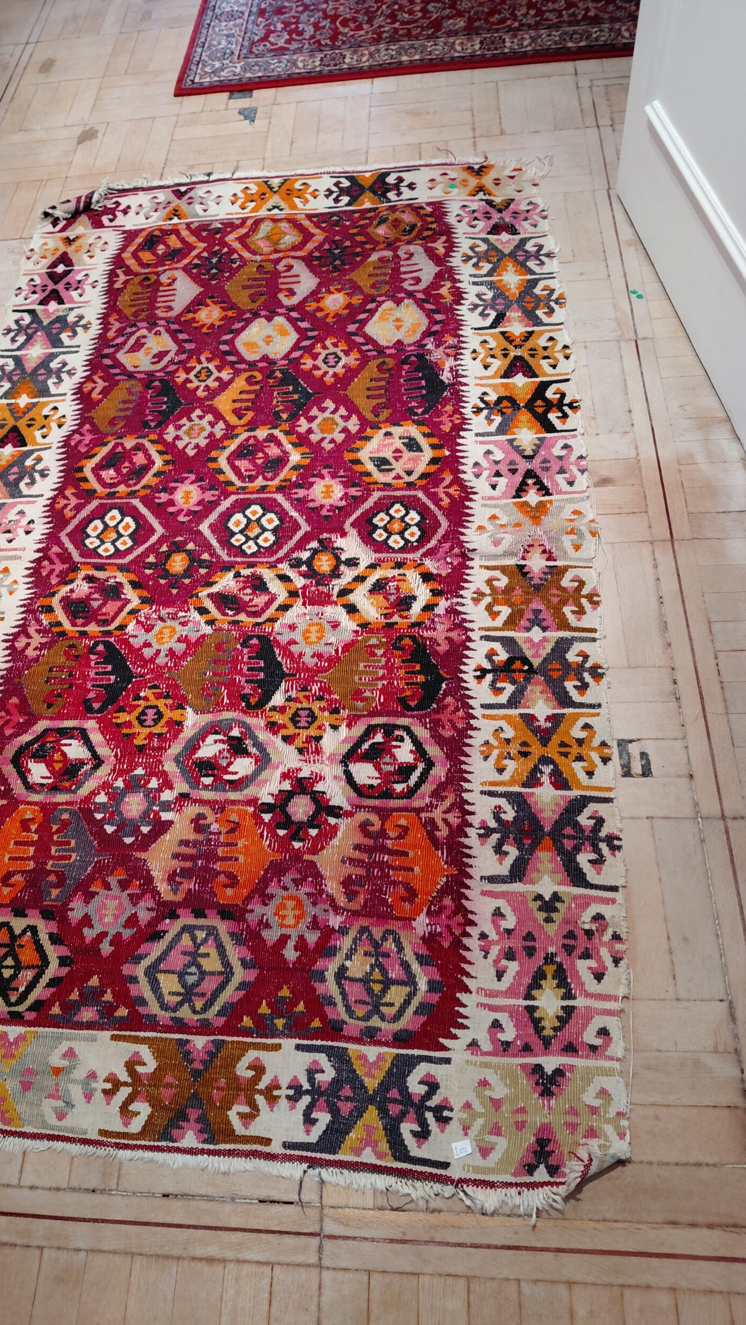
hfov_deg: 41.3
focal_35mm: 28
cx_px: 288
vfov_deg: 67.9
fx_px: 984
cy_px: 659
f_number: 1.8
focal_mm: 4.69
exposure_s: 1/50.1
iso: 200
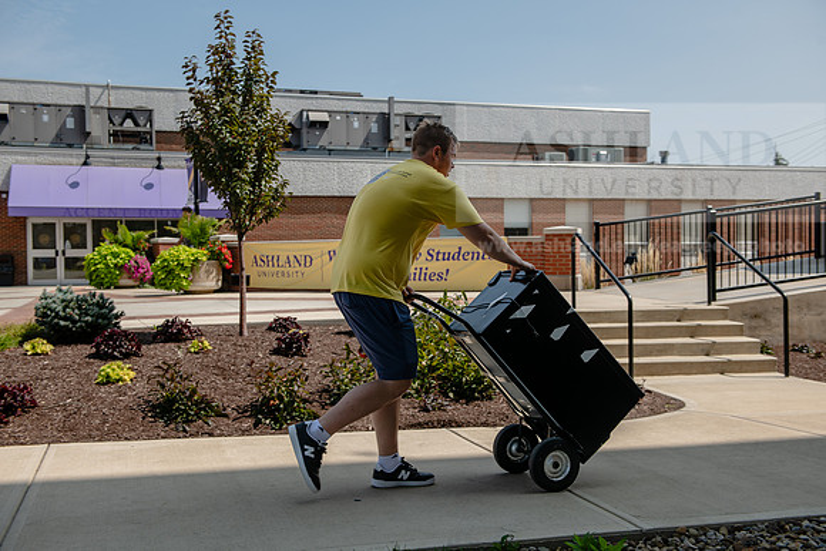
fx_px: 918
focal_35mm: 40
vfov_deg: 33.4
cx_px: 413
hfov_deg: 48.4
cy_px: 276
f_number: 5
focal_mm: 40
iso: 80
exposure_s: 1/400
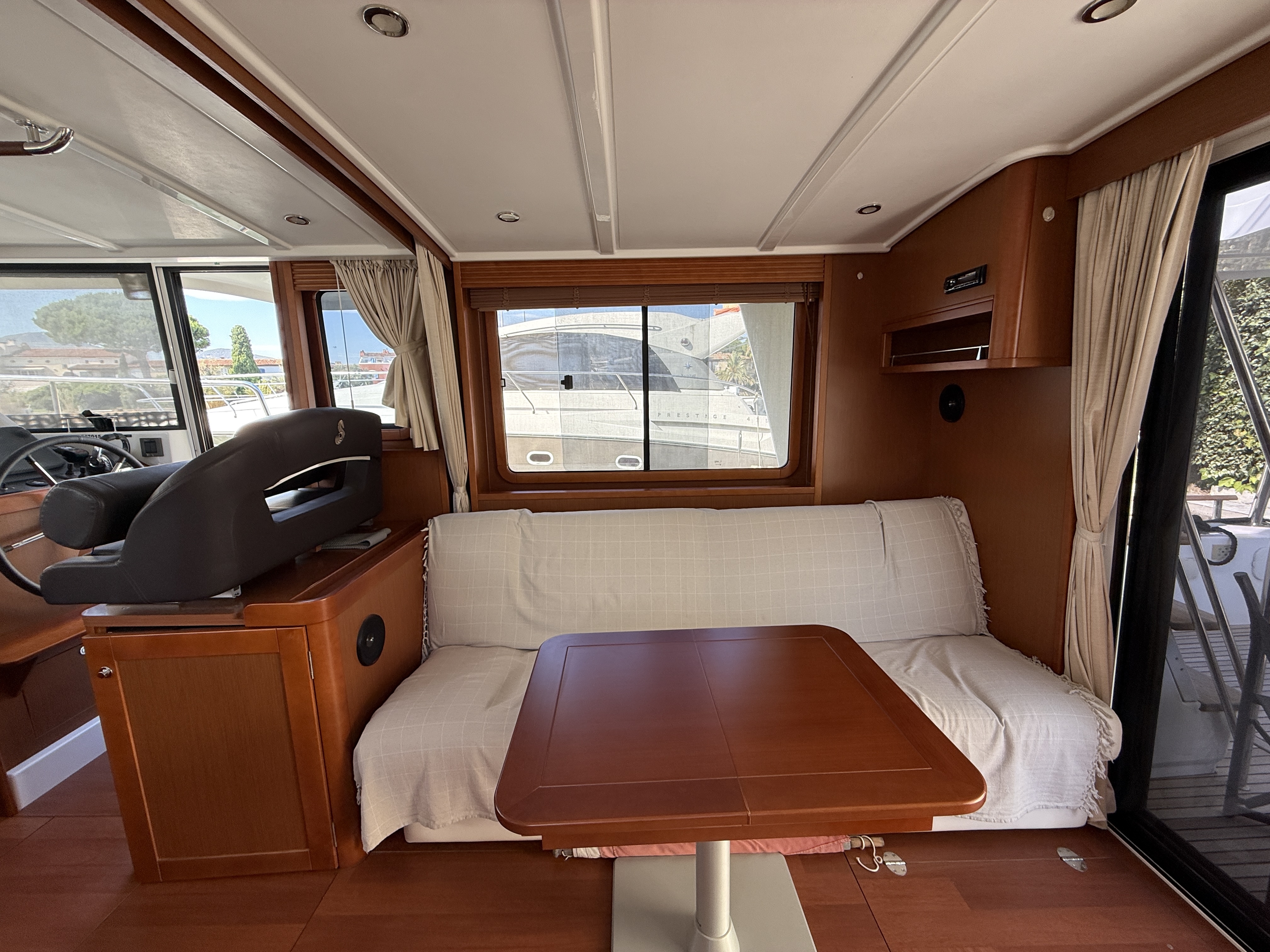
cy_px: 476
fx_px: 514
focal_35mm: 14
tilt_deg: -9.3
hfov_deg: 102.1
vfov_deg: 85.7
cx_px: 635
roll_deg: +1.6
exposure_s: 1/107
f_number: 2.2
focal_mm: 2.22
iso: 64
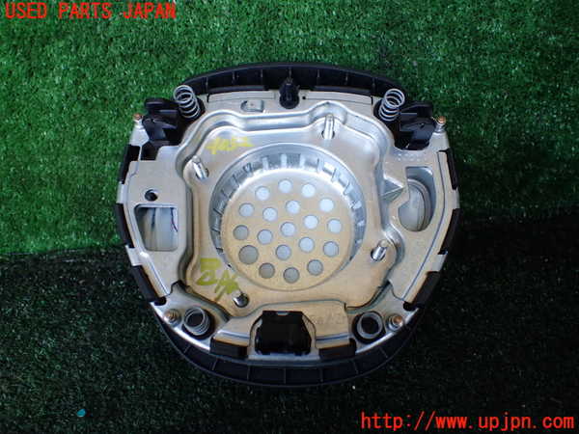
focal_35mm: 30
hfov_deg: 60.0
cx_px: 290
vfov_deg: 46.8
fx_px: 502
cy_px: 217
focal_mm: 5.4
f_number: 2.3
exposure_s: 1/125
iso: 200
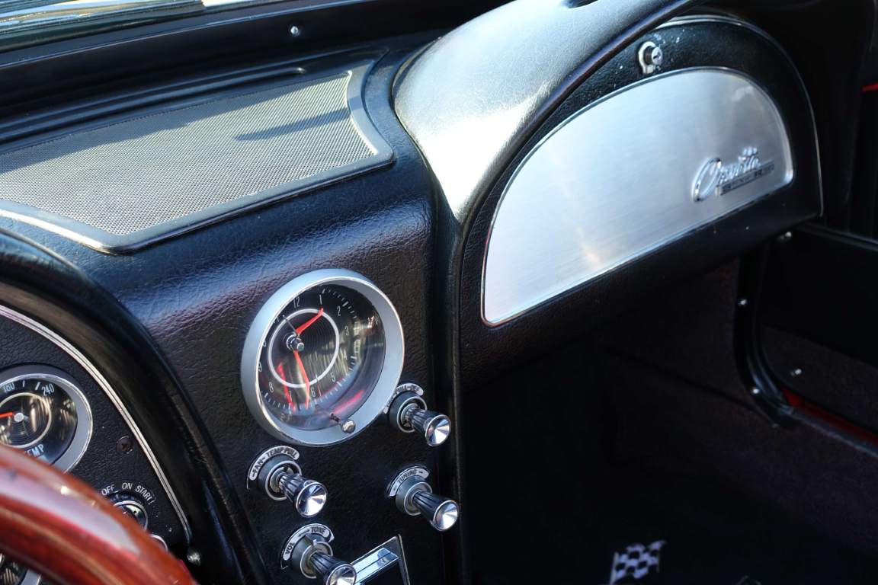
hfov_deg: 50.7
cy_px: 292
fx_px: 927
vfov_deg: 35.1
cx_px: 439
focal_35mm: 38
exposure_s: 1/80
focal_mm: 14.1
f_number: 3.2
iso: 125
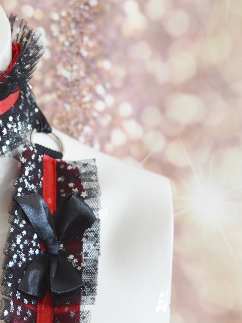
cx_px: -65
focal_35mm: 109
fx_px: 1016
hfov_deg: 13.1
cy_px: 160
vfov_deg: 18.0
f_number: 5
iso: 400
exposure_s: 1/100
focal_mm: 35
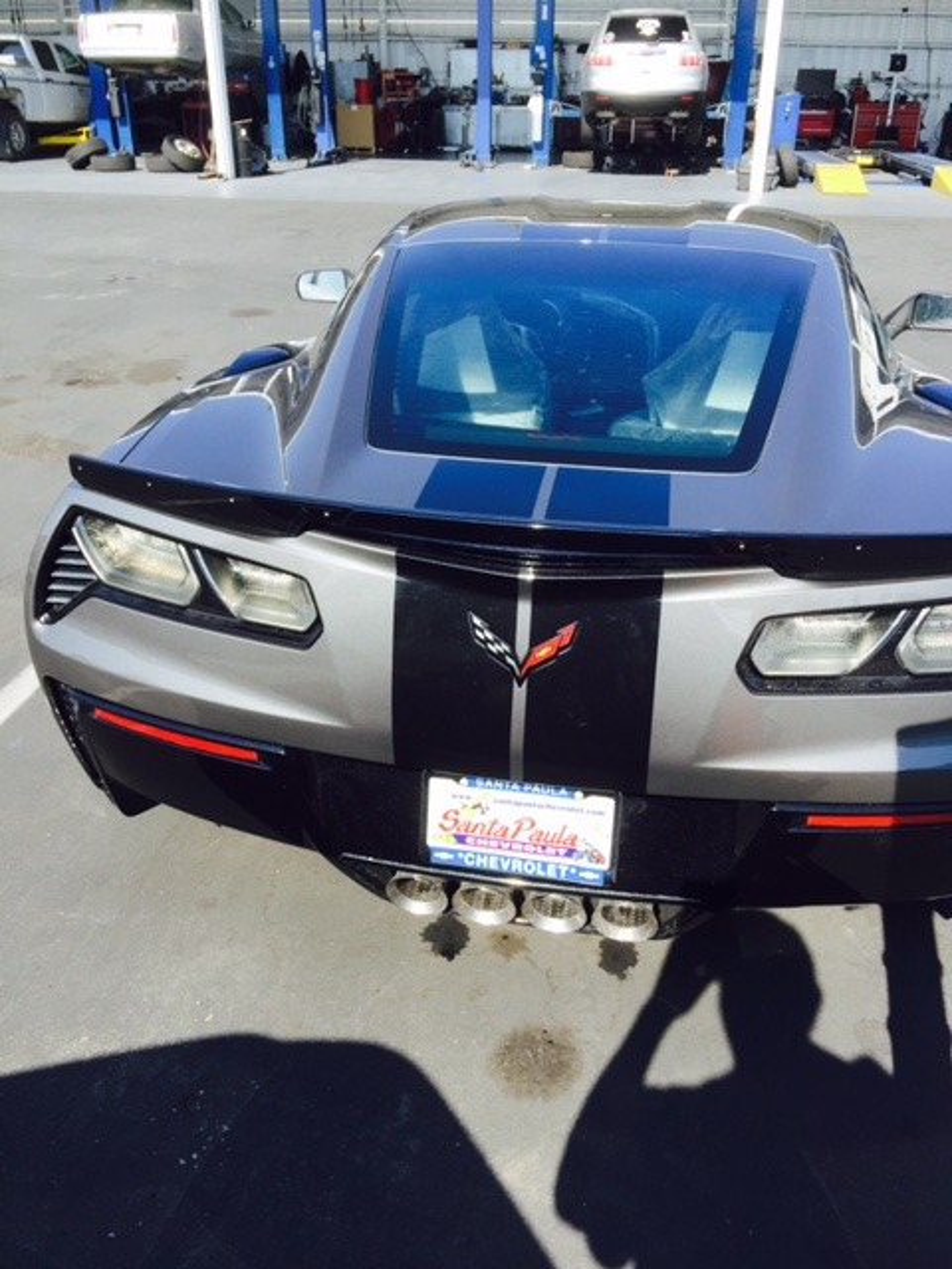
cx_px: 476
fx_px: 1063
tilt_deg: -25.9
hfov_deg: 48.2
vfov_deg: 61.7
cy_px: 634
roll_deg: -1.2
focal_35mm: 29
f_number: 2.2
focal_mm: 4.15
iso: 32
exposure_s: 1/842
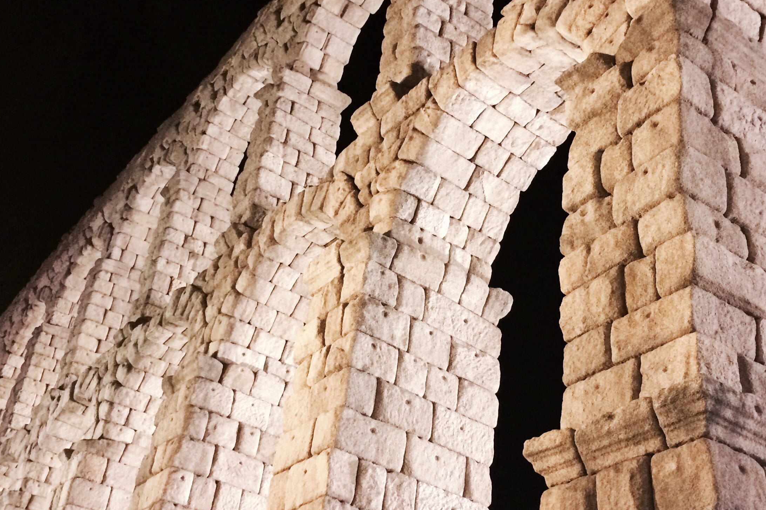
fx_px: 957
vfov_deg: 29.9
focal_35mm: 45
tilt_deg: +34.0
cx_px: 404
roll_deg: -6.8
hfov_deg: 43.6
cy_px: 258
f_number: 2.2
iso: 250
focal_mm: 4.15
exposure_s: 1/17
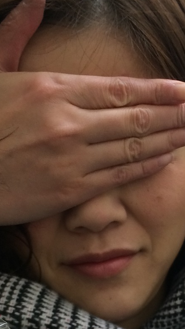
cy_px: 272
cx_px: 125
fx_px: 593
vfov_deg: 30.1
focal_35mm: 68
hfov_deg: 17.7
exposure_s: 1/30
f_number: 2.2
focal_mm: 4.12
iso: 125
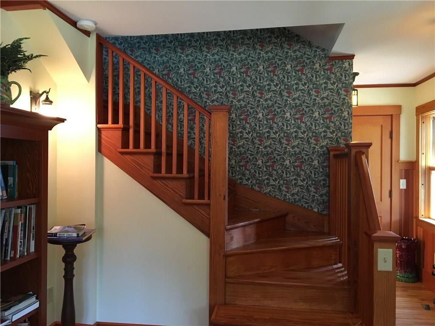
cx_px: 218
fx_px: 364
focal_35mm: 29
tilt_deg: -0.1
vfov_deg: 48.2
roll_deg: +0.4
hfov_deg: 61.7
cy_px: 163
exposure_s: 1/30
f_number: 2.2
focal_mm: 4.15
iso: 200
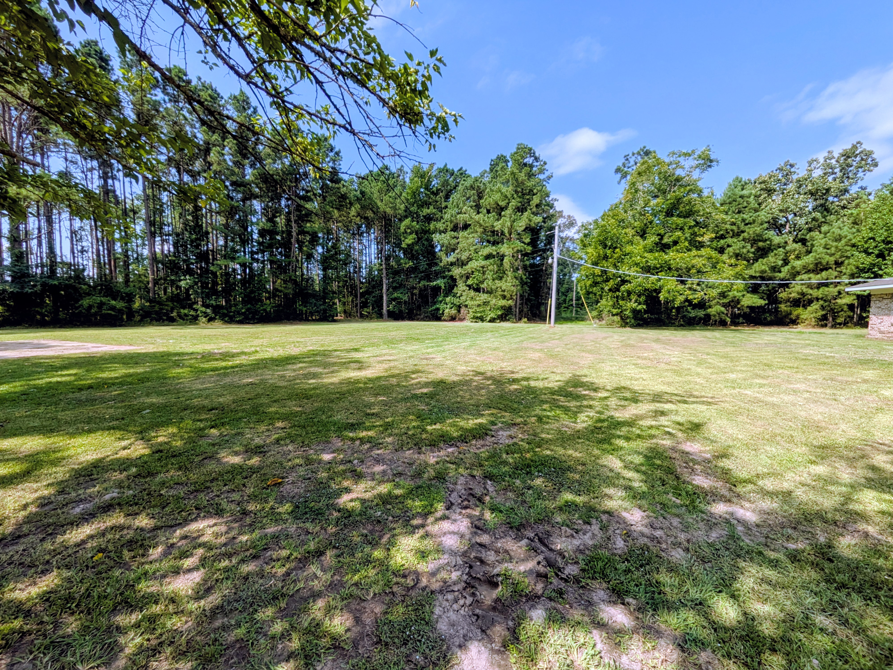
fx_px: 361
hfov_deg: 102.1
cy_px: 335
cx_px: 446
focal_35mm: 14
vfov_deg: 85.7
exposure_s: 1/1094
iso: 47
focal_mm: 1.85
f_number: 2.2
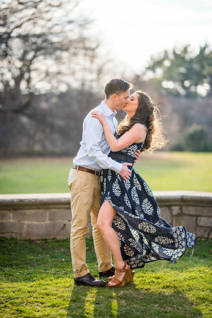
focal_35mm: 85
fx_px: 750
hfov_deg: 16.1
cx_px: 106
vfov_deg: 23.9
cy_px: 159
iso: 64
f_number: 1.4
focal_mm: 85
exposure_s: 1/1250
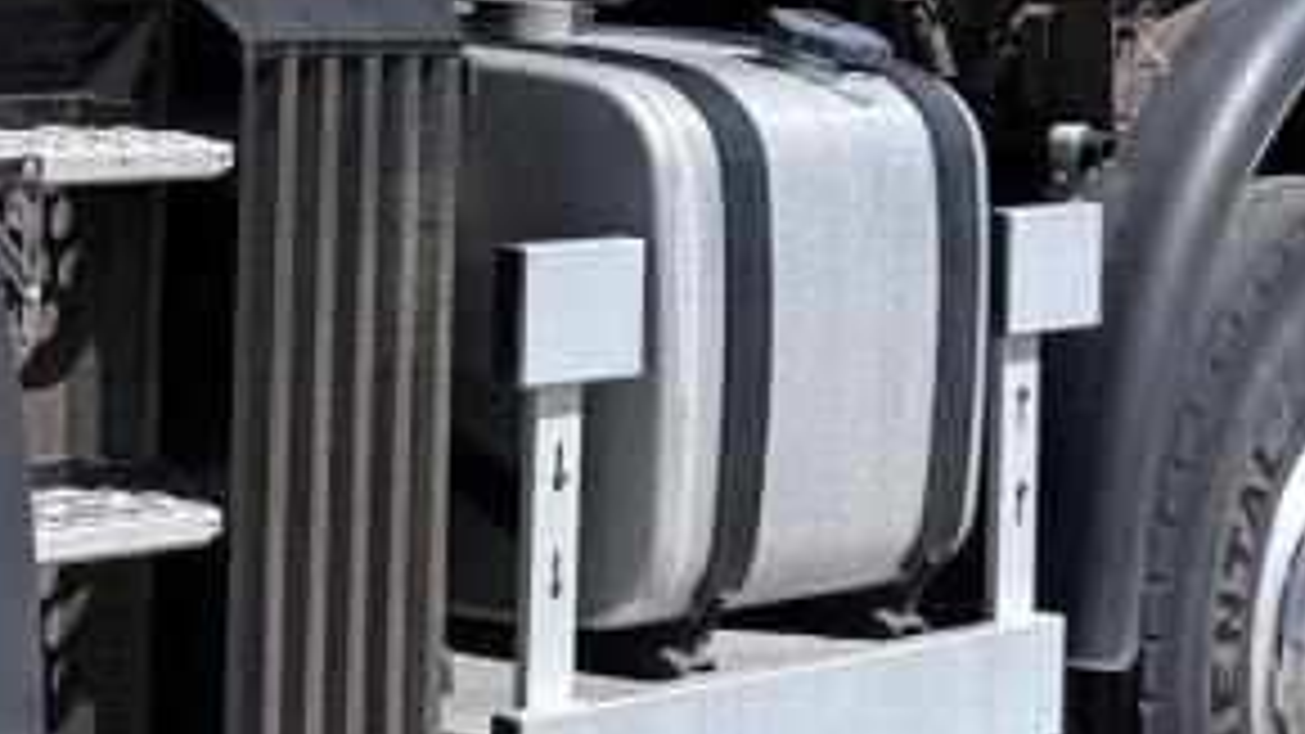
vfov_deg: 9.1
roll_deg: -2.4
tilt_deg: +2.4
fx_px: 4498
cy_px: -284
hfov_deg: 15.5
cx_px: -518
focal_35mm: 130
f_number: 1.78
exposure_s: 1/4673
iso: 80
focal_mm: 6.76
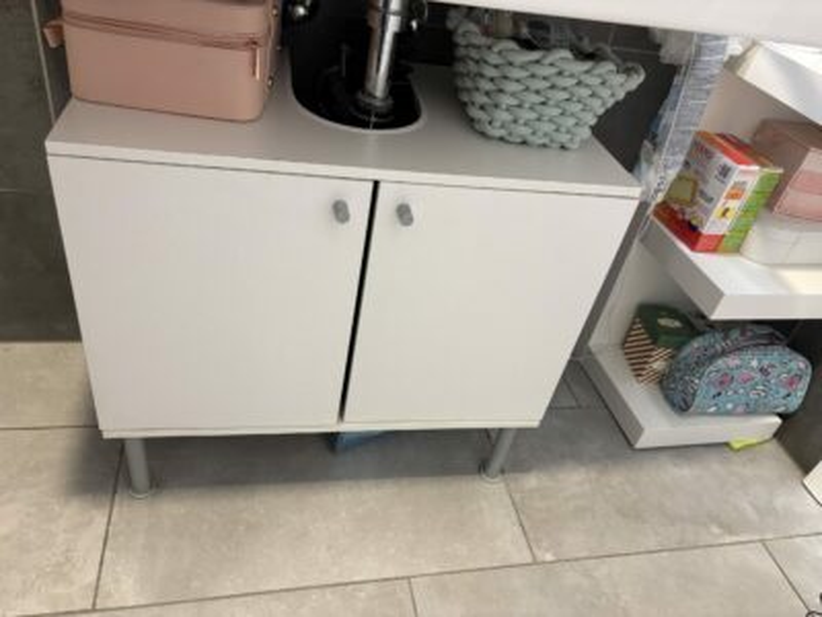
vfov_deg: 53.1
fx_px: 617
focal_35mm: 26
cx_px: 411
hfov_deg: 67.3
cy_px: 308
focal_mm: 5.96
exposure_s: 1/50
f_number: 1.6
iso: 250
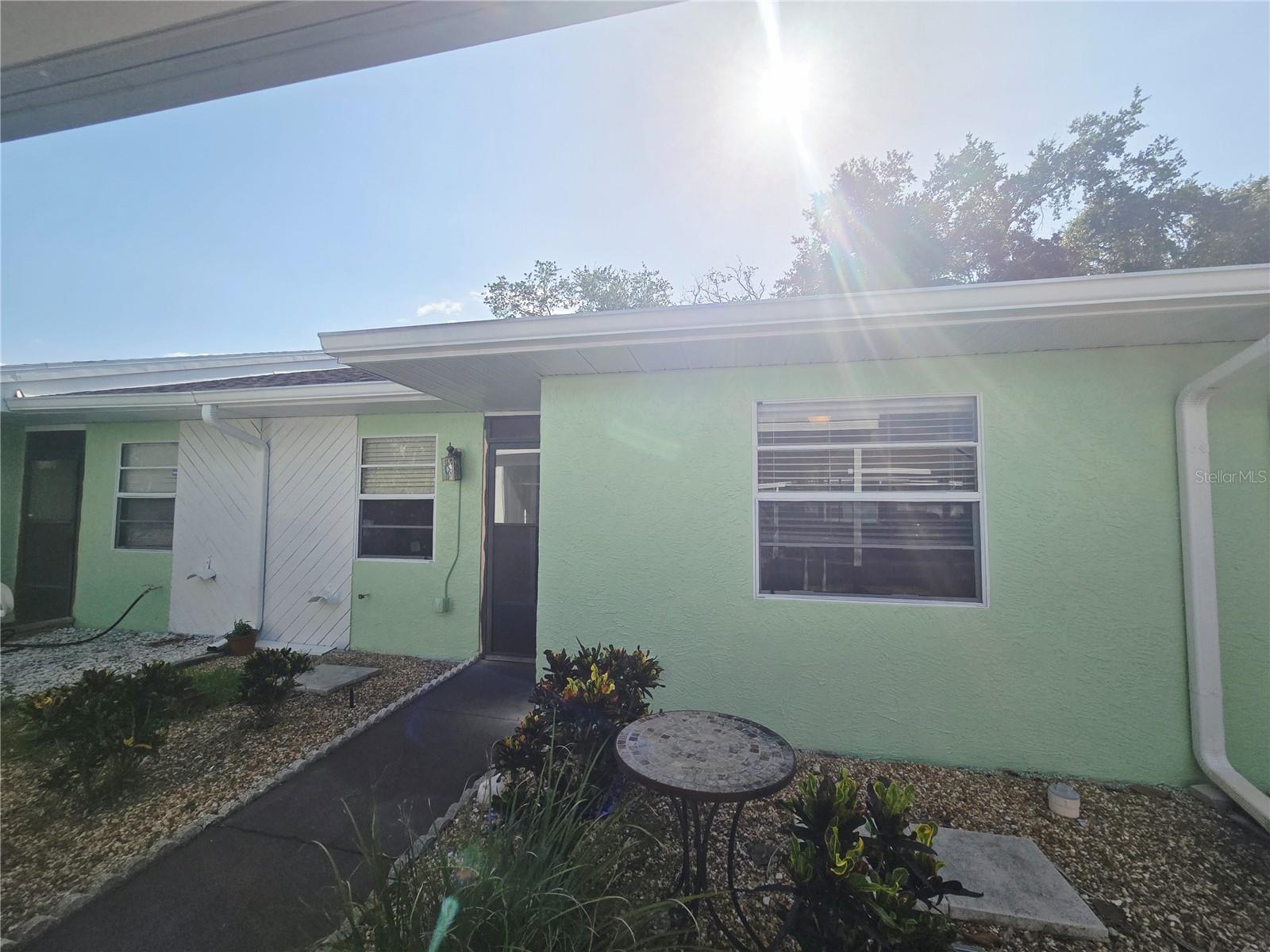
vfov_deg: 89.9
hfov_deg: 106.2
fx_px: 477
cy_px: 476
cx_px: 635
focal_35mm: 13
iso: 50
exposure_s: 1/3502
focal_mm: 2.2
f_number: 2.2
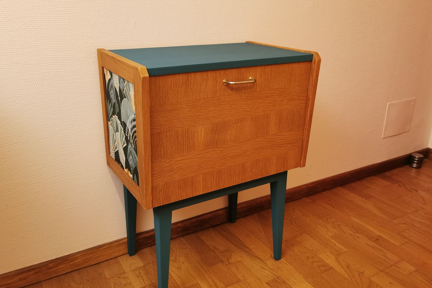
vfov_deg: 42.3
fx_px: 372
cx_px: 214
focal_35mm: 31
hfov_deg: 60.3
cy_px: 145
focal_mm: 5.56
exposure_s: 1/50
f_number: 1.6
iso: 320
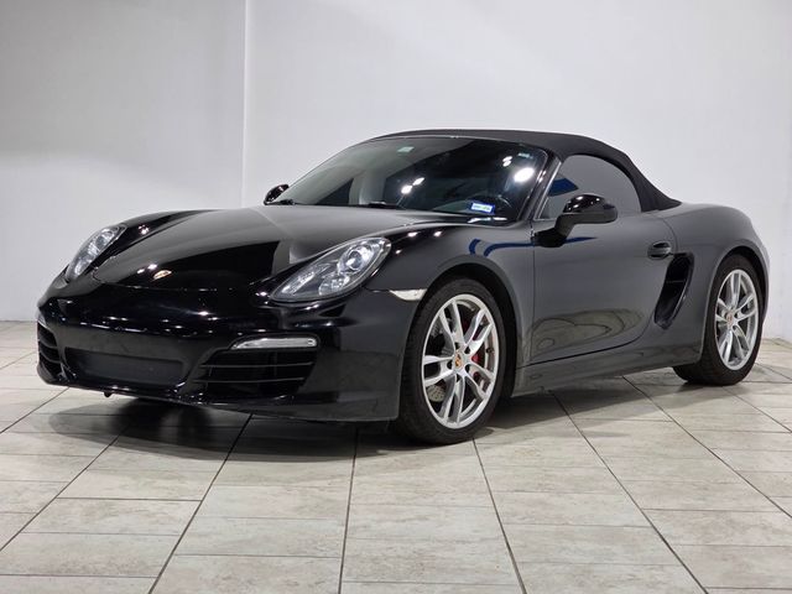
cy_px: 297
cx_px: 396
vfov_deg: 21.3
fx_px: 1579
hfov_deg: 28.2
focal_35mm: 69
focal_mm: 7.9
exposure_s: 1/120
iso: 160
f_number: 2.4
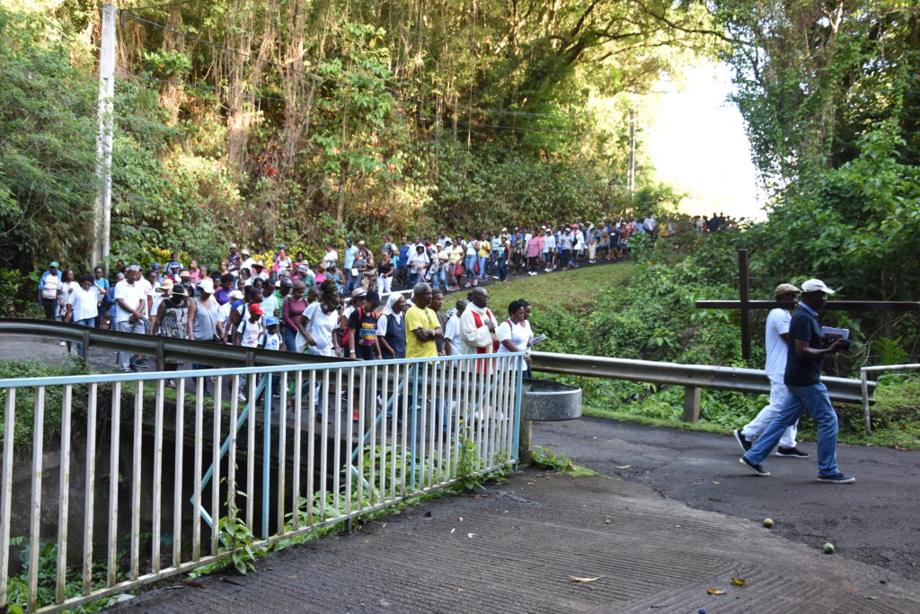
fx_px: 805
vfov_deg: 41.7
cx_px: 460
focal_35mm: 32
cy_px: 307
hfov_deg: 59.5
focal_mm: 21
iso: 400
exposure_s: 1/100
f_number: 5
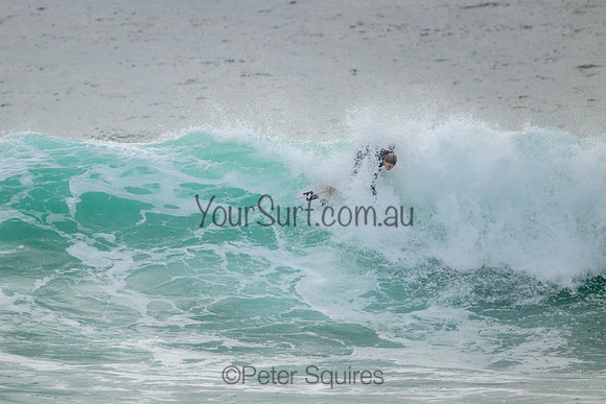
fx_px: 14366
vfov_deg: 1.6
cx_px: 283
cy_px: 189
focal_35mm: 853
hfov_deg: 2.4
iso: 1600
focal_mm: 800
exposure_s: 1/2000
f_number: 11
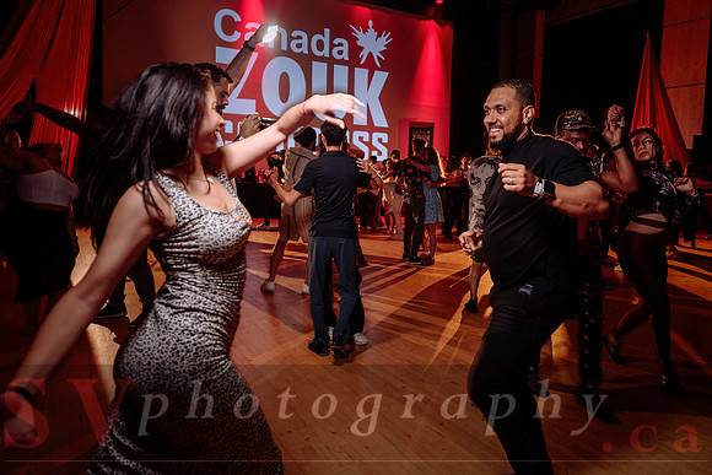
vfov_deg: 48.0
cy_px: 209
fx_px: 532
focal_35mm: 27
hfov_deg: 67.5
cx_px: 390
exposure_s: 1/40
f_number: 2.8
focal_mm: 24
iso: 1250
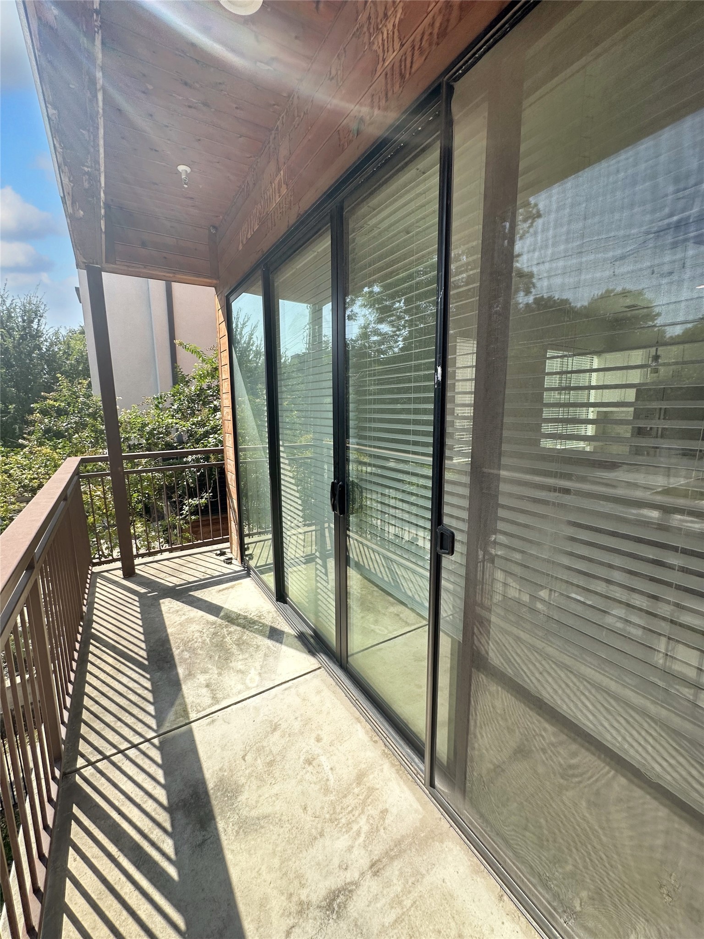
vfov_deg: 102.1
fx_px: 380
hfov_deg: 85.7
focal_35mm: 14
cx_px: 352
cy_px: 470
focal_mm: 2.2
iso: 40
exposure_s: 1/769
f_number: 2.2
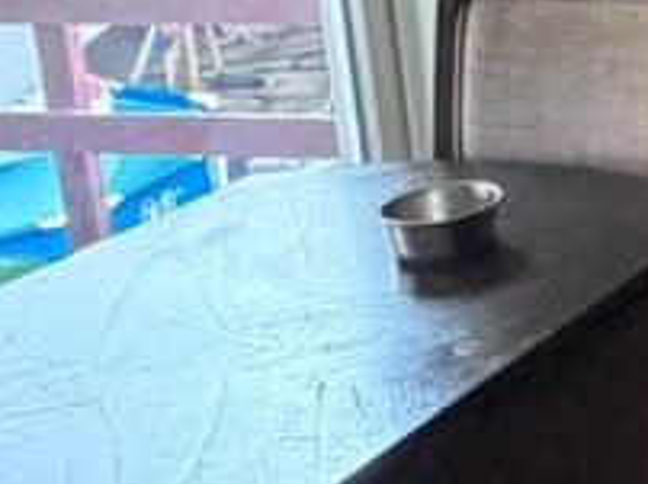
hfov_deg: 15.5
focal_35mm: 100
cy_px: -144
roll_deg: +2.4
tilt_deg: -9.2
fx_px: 1870
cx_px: 1306
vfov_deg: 14.2
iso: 400
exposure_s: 1/60
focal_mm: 2.22
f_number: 2.2
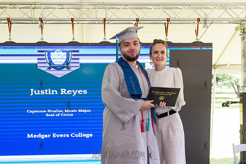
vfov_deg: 27.3
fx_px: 333
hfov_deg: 40.5
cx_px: 107
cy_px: 120
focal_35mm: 49
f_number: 4
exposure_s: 1/800
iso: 2500
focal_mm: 32
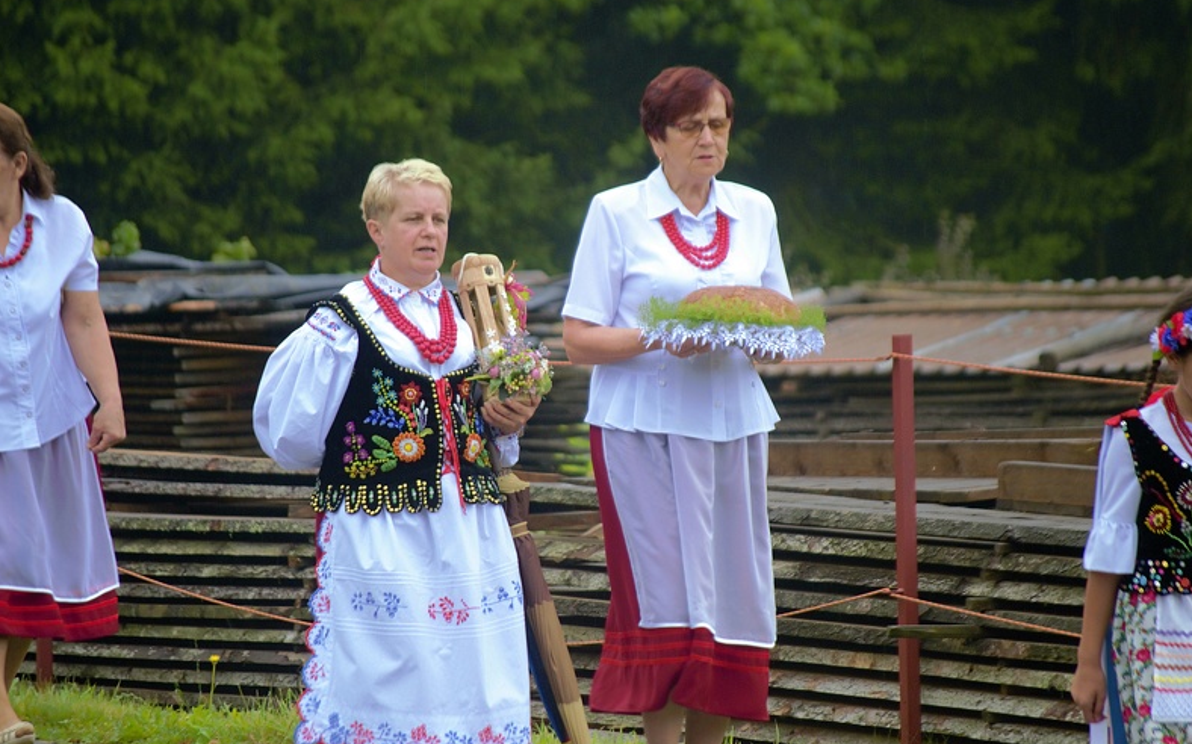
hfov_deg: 7.2
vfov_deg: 4.5
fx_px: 9483
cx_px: 596
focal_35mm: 292
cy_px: 377
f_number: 5.6
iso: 500
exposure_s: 1/125
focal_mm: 190
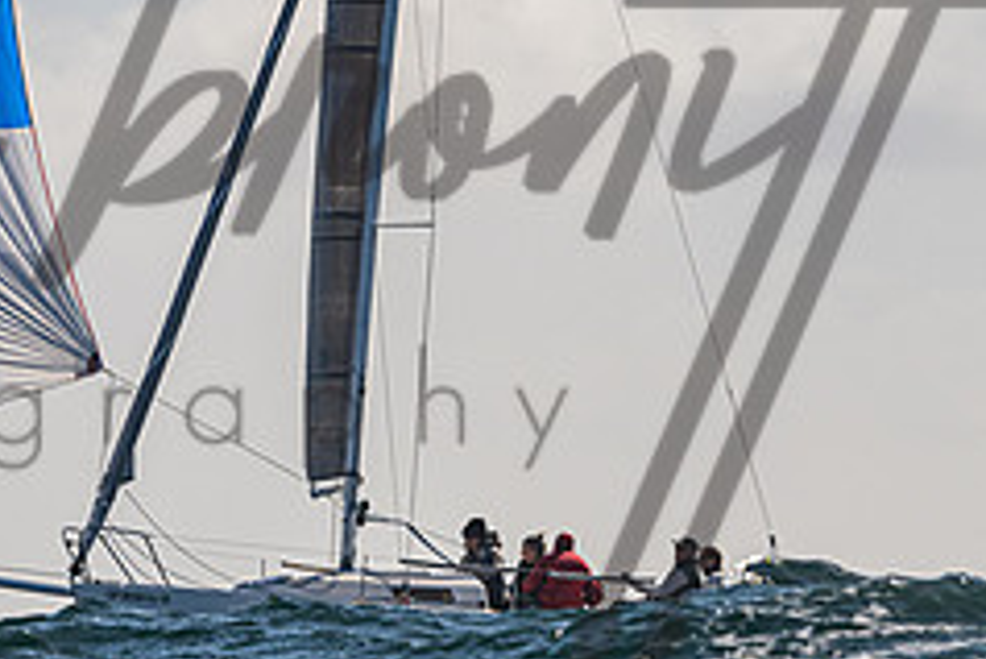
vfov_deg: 2.3
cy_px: 97
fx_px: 16552
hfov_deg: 3.4
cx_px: 385
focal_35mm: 604
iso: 320
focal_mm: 240
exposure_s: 1/5000
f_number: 6.3
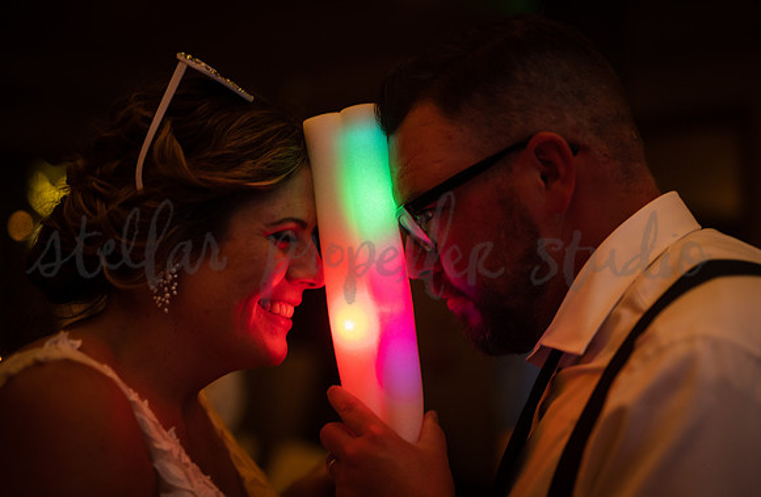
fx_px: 1145
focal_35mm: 55
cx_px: 413
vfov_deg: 24.5
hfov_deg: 36.7
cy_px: 274
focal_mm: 50
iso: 2000
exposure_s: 1/80
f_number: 1.6
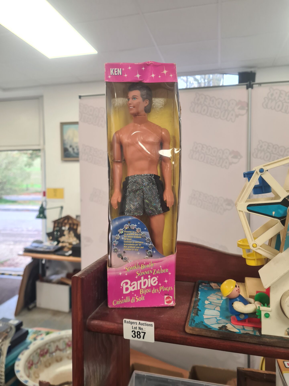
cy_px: 193
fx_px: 289
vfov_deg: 67.3
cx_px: 144
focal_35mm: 26
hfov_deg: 53.1
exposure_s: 1/50
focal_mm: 5.4
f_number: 1.8
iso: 100
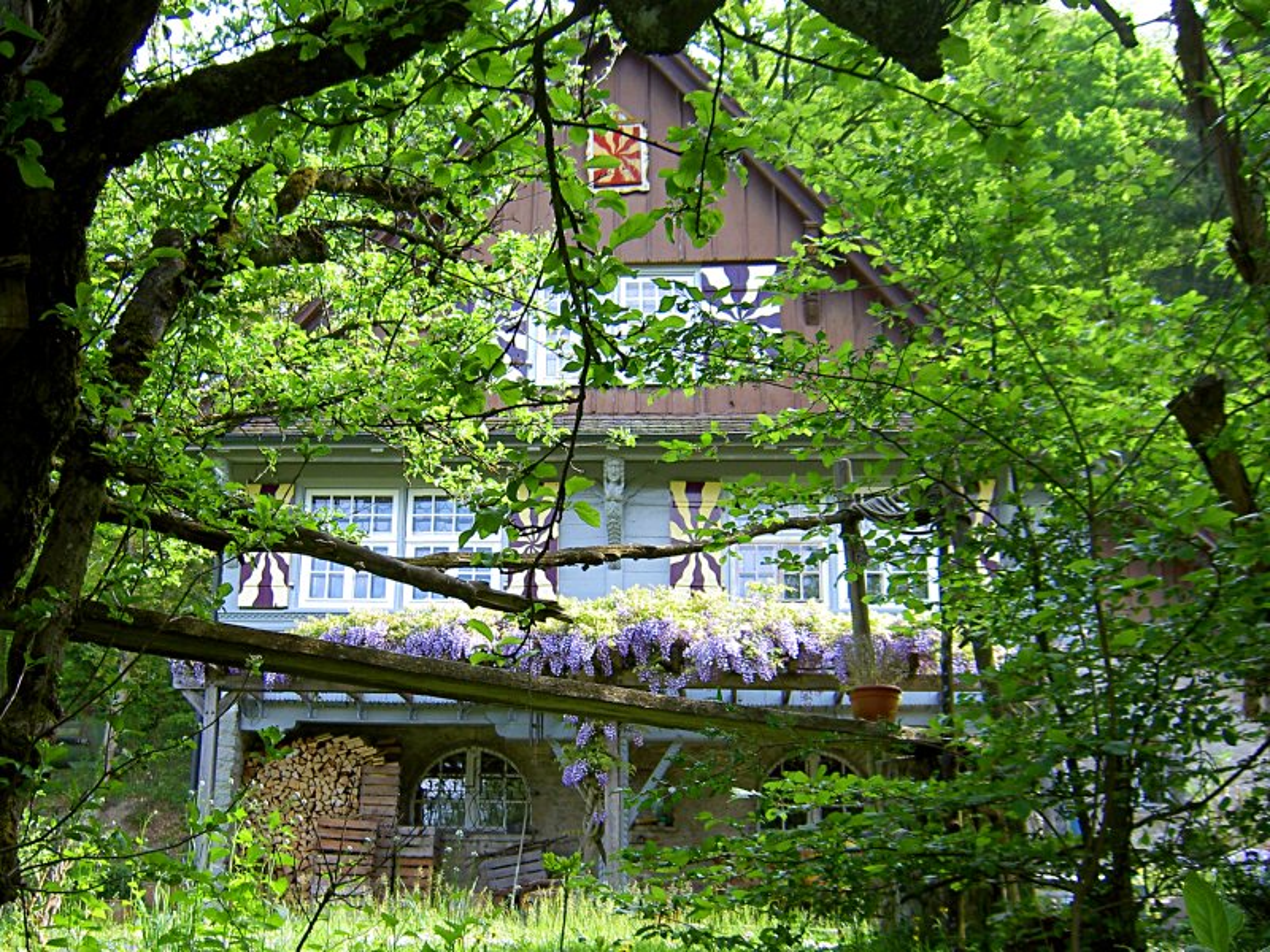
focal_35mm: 34
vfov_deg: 41.8
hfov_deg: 54.0
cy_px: 476
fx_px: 1247
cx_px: 635
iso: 50
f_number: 2.8
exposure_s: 1/125
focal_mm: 5.6
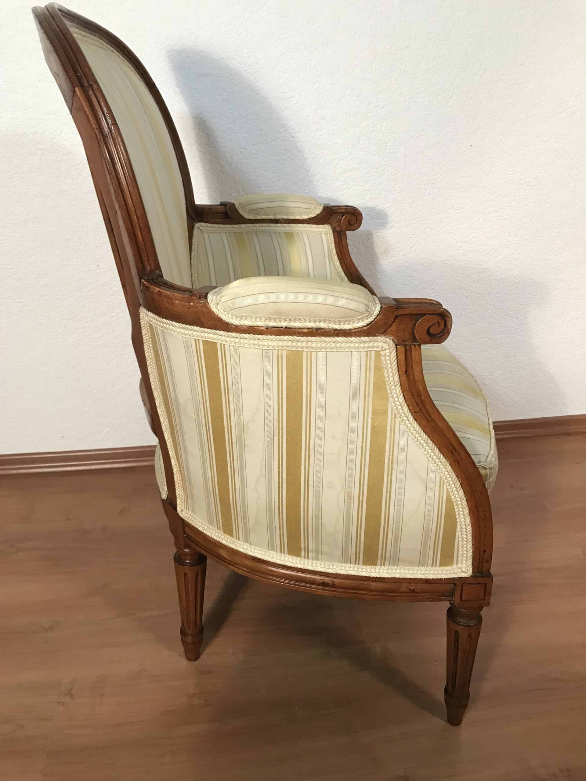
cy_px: 390
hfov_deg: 49.7
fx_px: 632
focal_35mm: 28
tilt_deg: -24.8
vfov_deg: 63.4
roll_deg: -1.2
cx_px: 293
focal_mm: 3.99
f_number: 1.8
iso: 40
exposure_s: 1/33
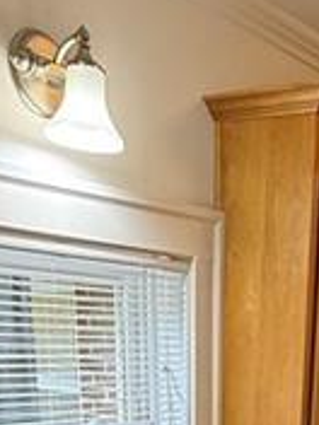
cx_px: 283
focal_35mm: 61
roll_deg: -2.8
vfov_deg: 25.5
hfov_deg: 23.4
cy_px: 604
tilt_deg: -19.6
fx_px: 750
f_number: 2.2
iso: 200
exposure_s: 1/60
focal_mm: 2.22
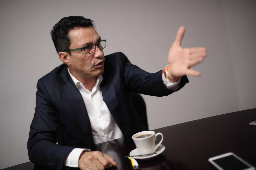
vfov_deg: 27.0
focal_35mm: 50
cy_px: 85
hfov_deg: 39.6
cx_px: 128
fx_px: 355
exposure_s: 1/640
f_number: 1.6
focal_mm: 50
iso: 1250
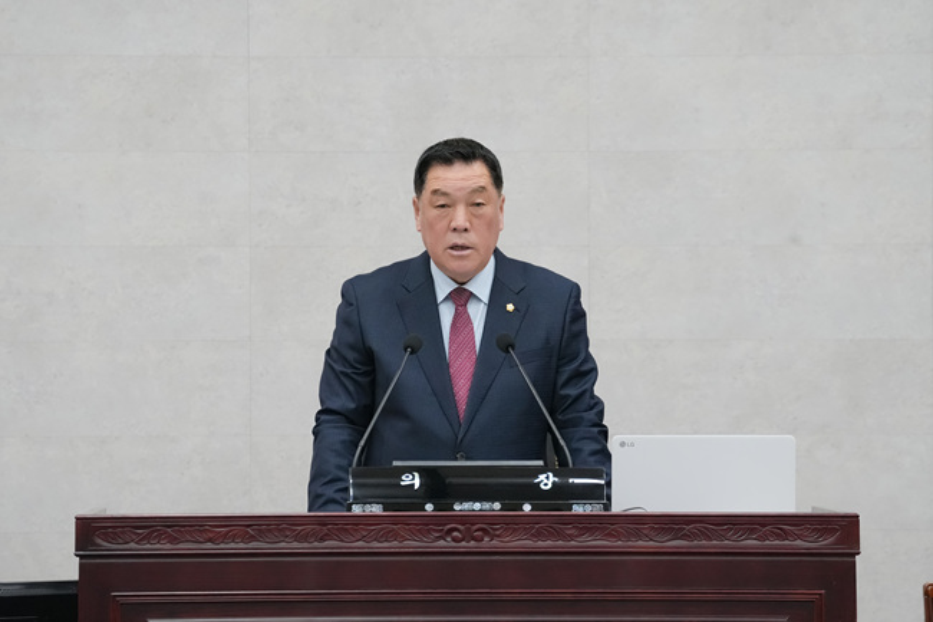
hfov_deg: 7.7
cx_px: 466
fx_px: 6943
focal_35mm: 268
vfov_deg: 5.1
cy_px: 311
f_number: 7.1
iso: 5000
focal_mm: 268
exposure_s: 1/200
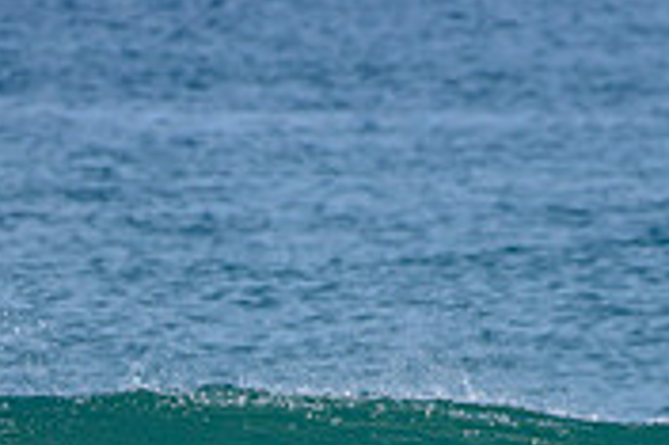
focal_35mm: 1651
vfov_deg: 0.8
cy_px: 690
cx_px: 281
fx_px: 30652
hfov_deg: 1.3
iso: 250
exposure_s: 1/2500
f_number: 6.3
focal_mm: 500
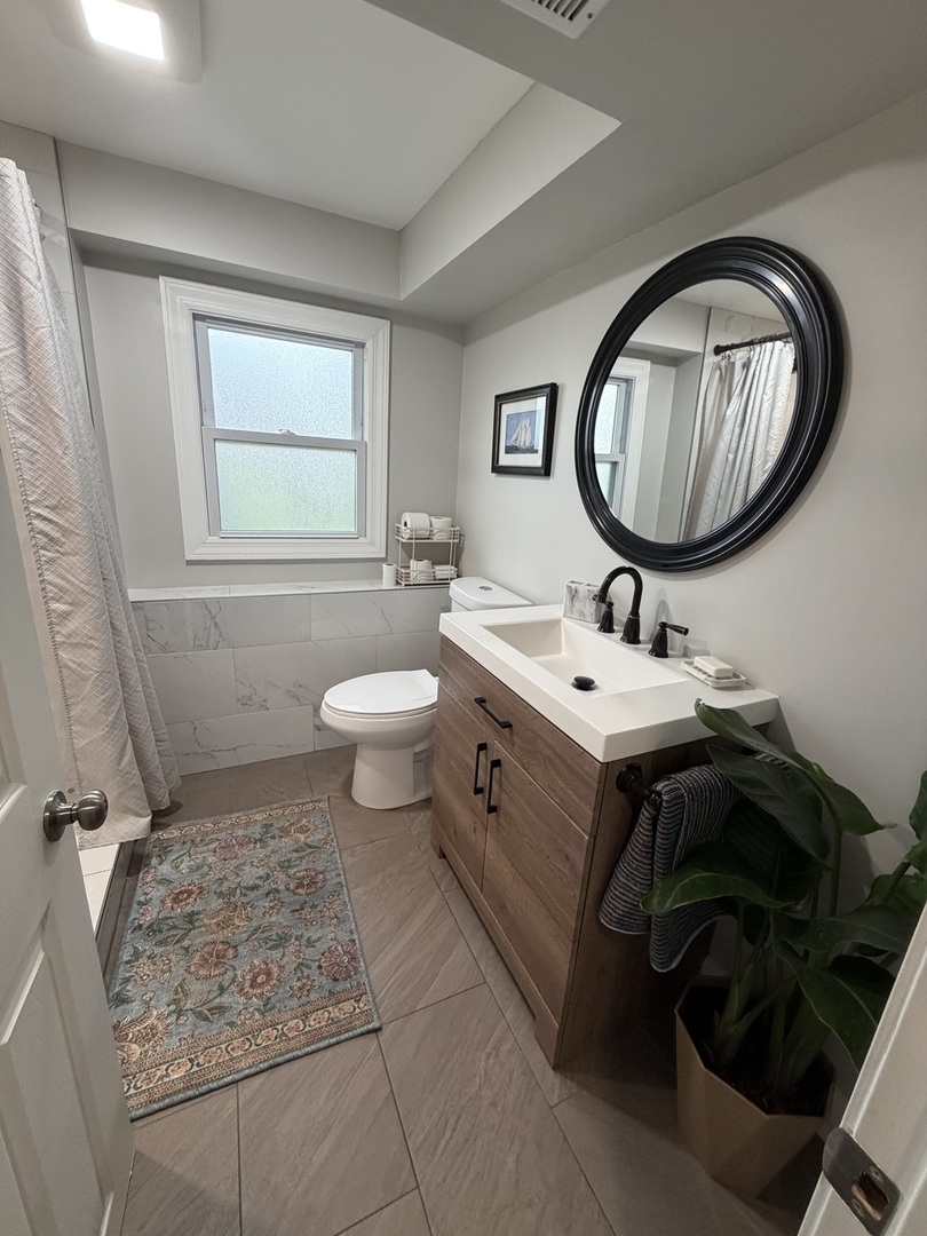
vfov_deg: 102.1
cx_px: 464
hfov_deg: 85.7
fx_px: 500
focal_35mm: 14
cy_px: 618
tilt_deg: -16.3
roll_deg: -4.3
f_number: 2.2
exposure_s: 1/120
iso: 320
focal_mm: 2.22
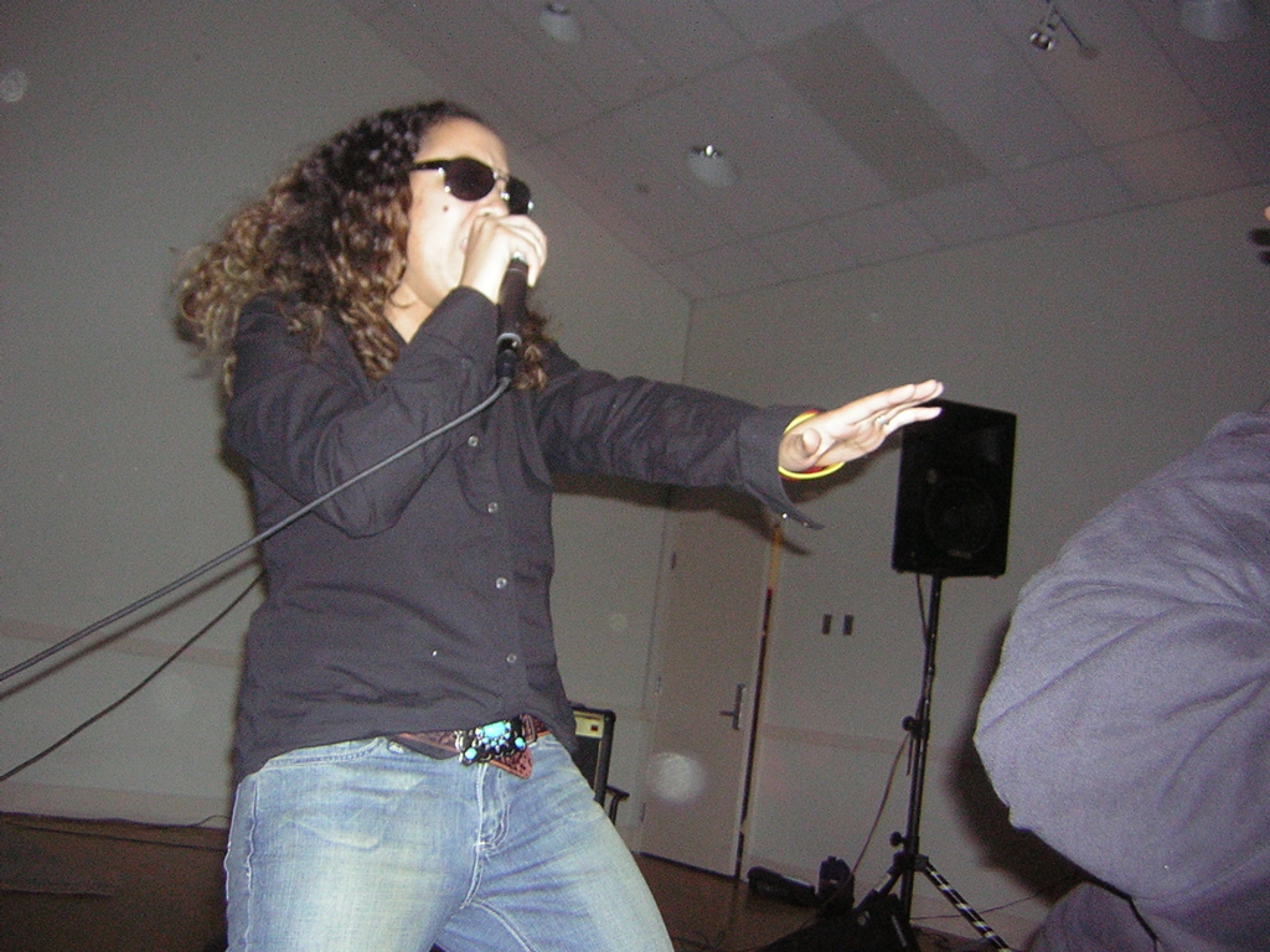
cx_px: 635
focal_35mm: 36
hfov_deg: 51.4
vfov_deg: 39.7
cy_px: 476
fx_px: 1321
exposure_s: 1/60.1
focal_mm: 4.7
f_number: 2.6
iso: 157
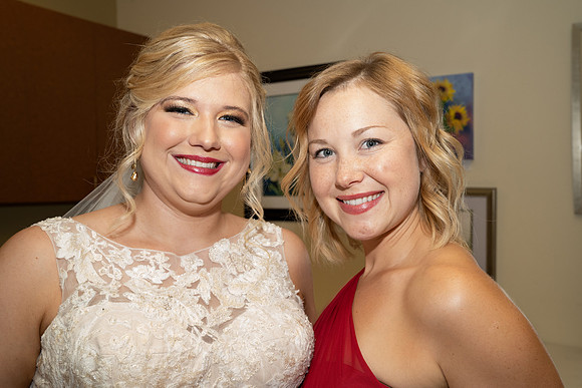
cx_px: 291
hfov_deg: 50.7
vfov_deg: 35.1
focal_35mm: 38
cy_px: 194
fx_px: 614
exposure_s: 1/200
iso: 2500
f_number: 8
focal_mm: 38
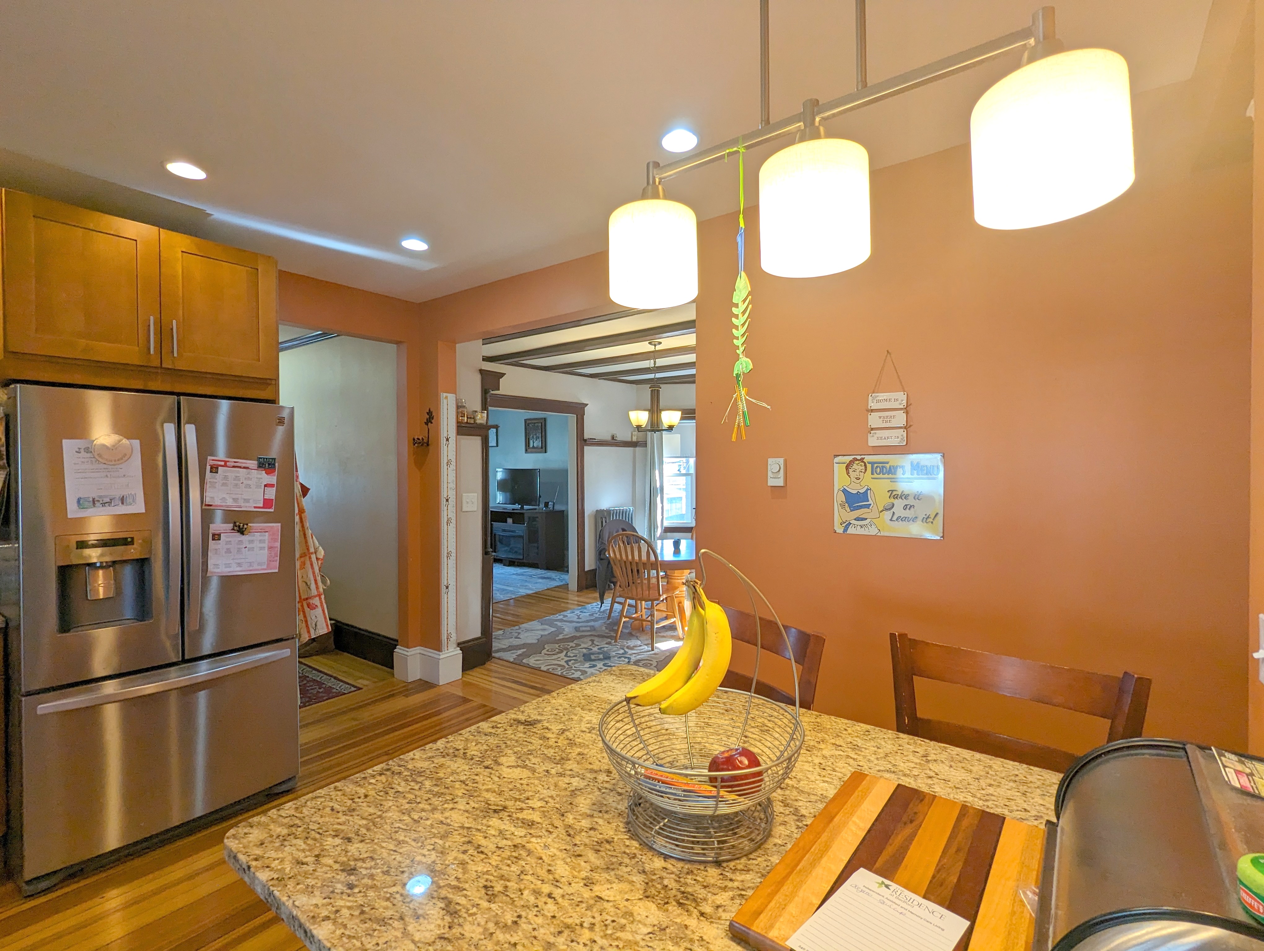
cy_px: 476
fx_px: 585
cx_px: 632
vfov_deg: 78.2
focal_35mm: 16
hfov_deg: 94.4
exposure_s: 1/120
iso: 73
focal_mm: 2.35
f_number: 2.2
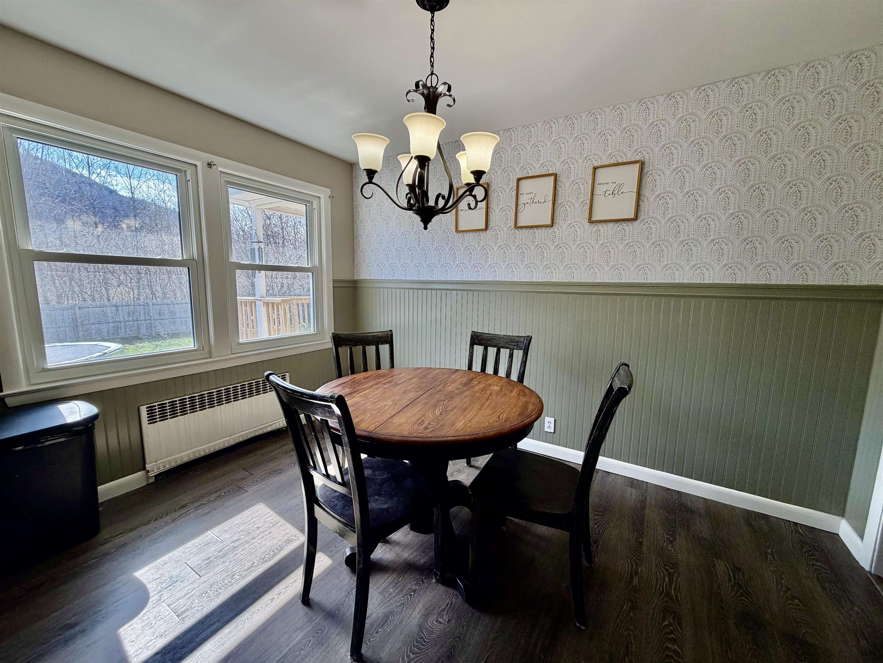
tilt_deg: -7.1
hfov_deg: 102.1
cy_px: 332
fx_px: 357
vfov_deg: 85.7
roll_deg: -1.7
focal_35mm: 14
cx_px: 442
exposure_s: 1/120
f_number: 2.2
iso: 64
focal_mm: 2.22
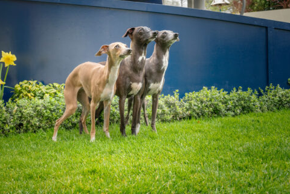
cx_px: 126
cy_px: 84
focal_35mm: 50
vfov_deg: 27.0
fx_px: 403
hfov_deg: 39.5
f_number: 8
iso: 1600
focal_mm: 40
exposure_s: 1/400
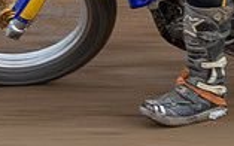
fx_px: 2537
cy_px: -110
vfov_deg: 3.3
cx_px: 173
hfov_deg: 5.3
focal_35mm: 398
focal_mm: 66
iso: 320
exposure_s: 1/100
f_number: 8
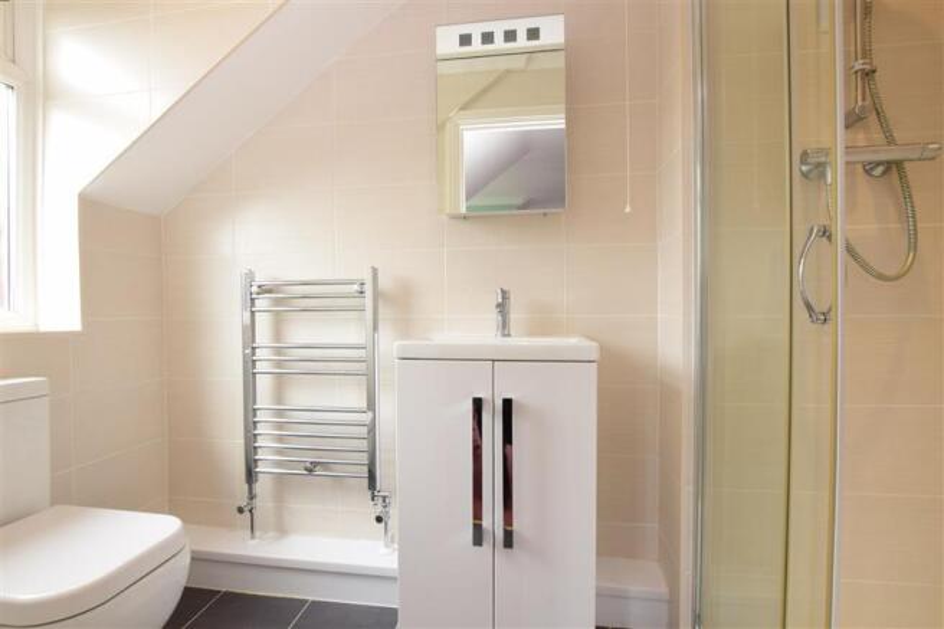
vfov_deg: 77.3
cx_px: 472
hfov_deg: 100.4
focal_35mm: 15
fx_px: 393
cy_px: 314
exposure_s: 1/6
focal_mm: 10
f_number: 22
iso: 250
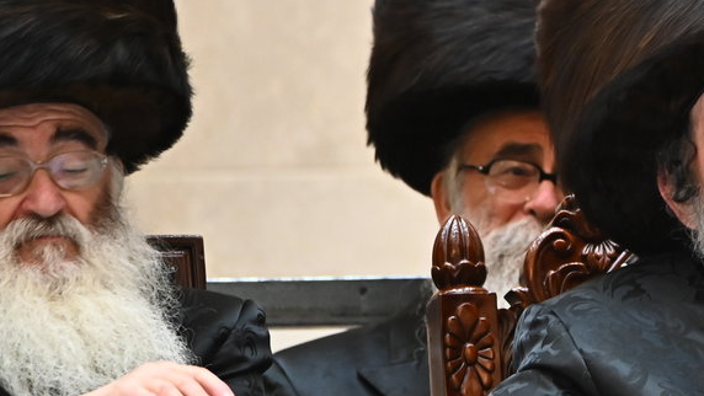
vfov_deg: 0.9
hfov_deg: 1.5
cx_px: 814
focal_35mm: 1411
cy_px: 126
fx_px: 26344
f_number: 6.3
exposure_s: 1/160
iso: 4000
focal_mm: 550
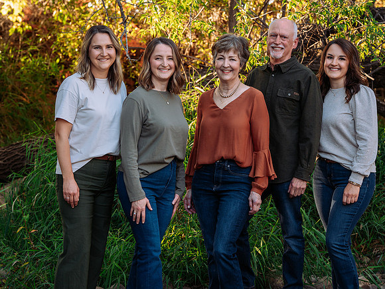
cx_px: 192
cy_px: 144
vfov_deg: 13.3
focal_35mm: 111
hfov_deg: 17.7
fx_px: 1240
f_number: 5
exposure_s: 1/200
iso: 800
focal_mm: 103
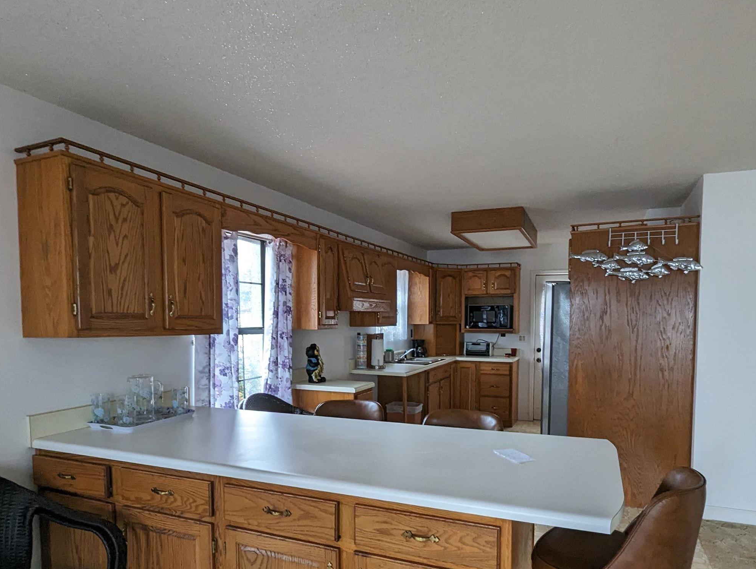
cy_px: 345
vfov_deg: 65.4
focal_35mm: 20
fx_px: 437
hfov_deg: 81.6
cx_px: 397
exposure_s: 1/42
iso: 179
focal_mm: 1.95
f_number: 2.2
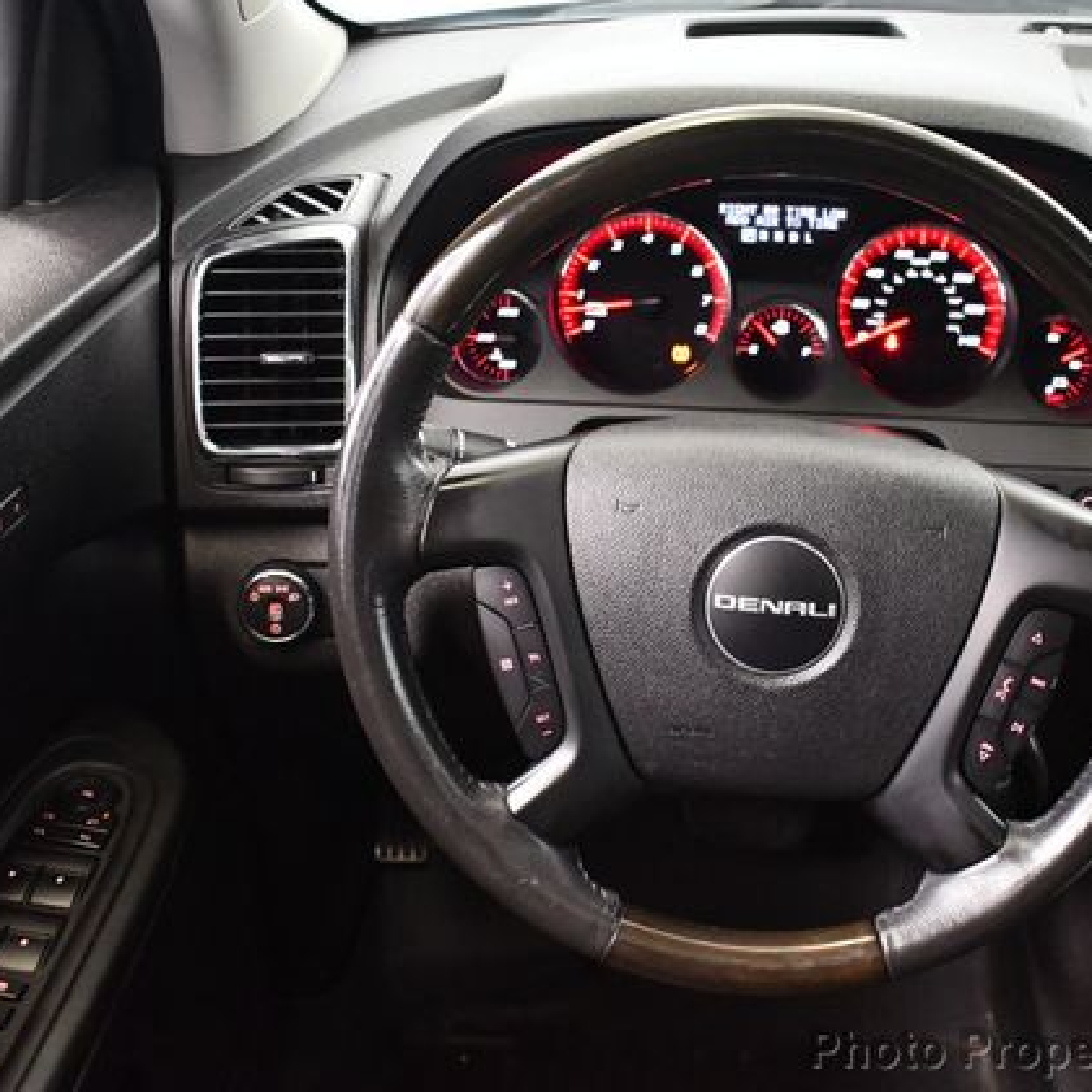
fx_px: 1570
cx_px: 777
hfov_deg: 37.7
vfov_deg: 38.3
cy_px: 543
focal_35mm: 44
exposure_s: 1/60
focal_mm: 23
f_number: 3.8
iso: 5600
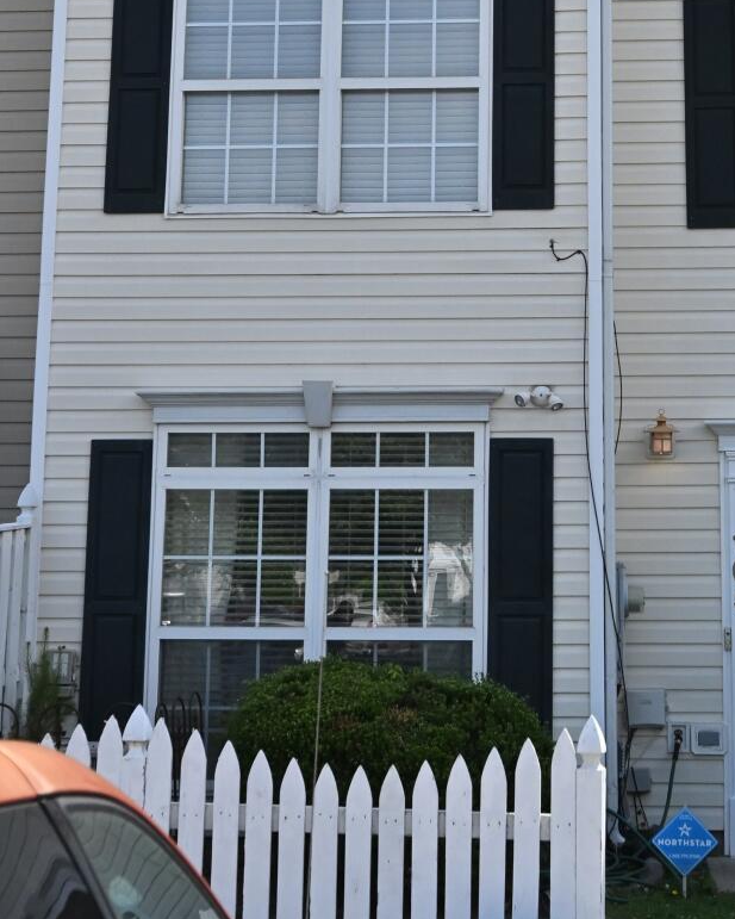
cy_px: 168
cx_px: 526
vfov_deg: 25.6
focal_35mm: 73
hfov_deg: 20.9
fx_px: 1985
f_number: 4
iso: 1600
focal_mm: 30
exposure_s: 1/16000
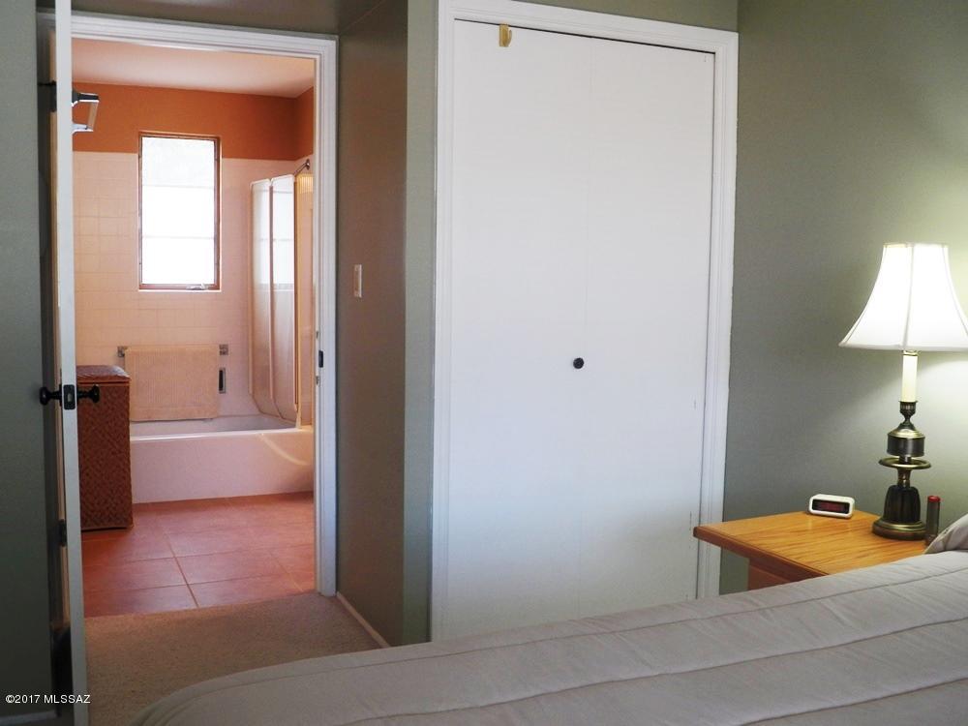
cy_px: 363
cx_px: 484
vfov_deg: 40.7
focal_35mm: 35
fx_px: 979
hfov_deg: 52.6
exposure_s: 1/30
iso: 125
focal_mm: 6.3
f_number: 2.8
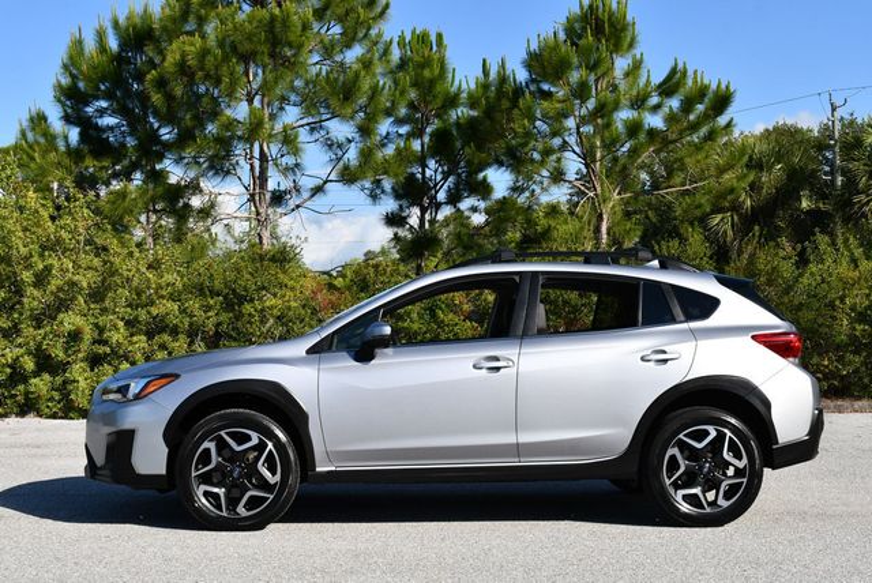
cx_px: 436
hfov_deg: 41.1
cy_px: 292
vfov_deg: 28.1
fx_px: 1164
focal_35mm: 48
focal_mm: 24
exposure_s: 1/250
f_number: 8
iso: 100
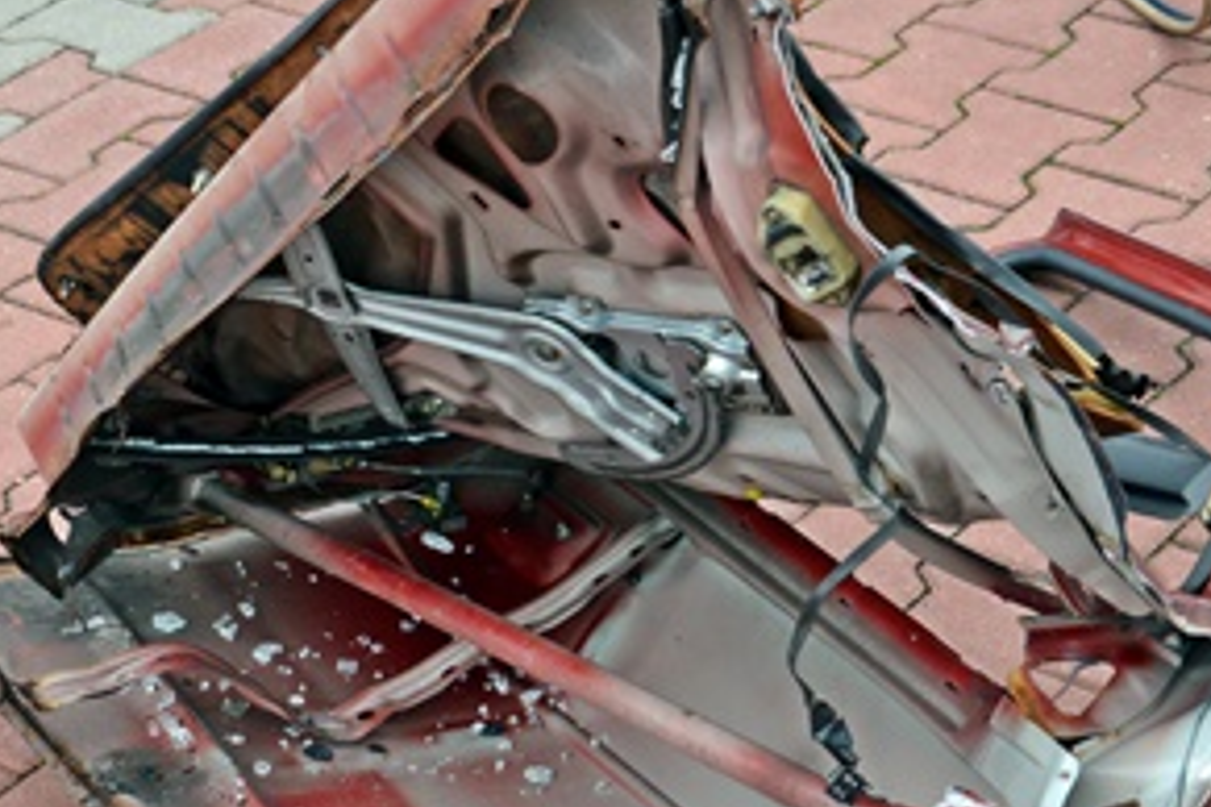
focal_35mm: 85
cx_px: 676
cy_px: 653
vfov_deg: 16.0
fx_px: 2859
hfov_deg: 23.9
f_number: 5.6
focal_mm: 26
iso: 180
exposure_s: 1/125
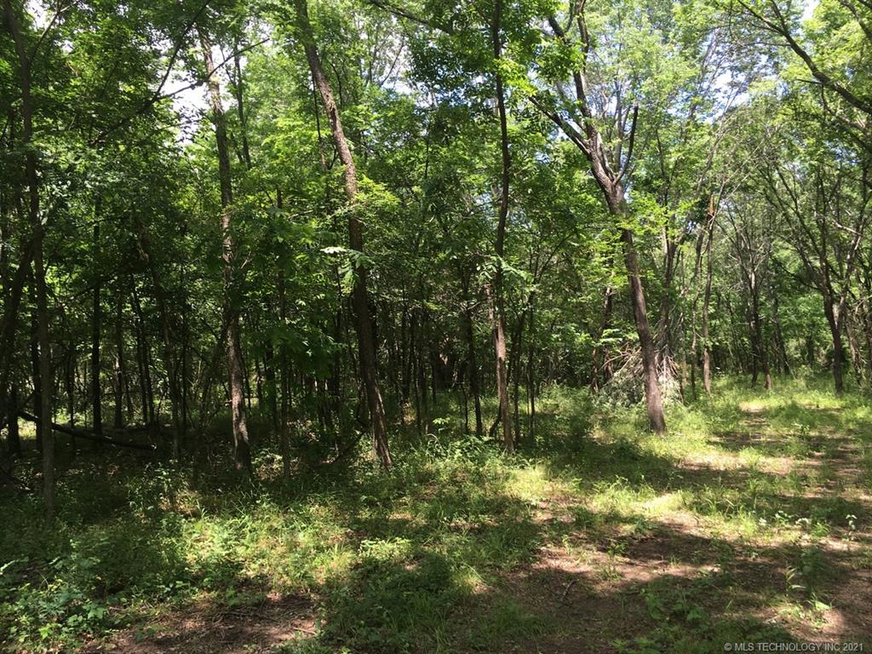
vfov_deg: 48.2
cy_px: 327
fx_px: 731
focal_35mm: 29
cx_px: 436
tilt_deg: +3.9
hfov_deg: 61.7
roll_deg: +1.0
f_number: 2.2
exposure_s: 1/190
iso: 25
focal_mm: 4.15
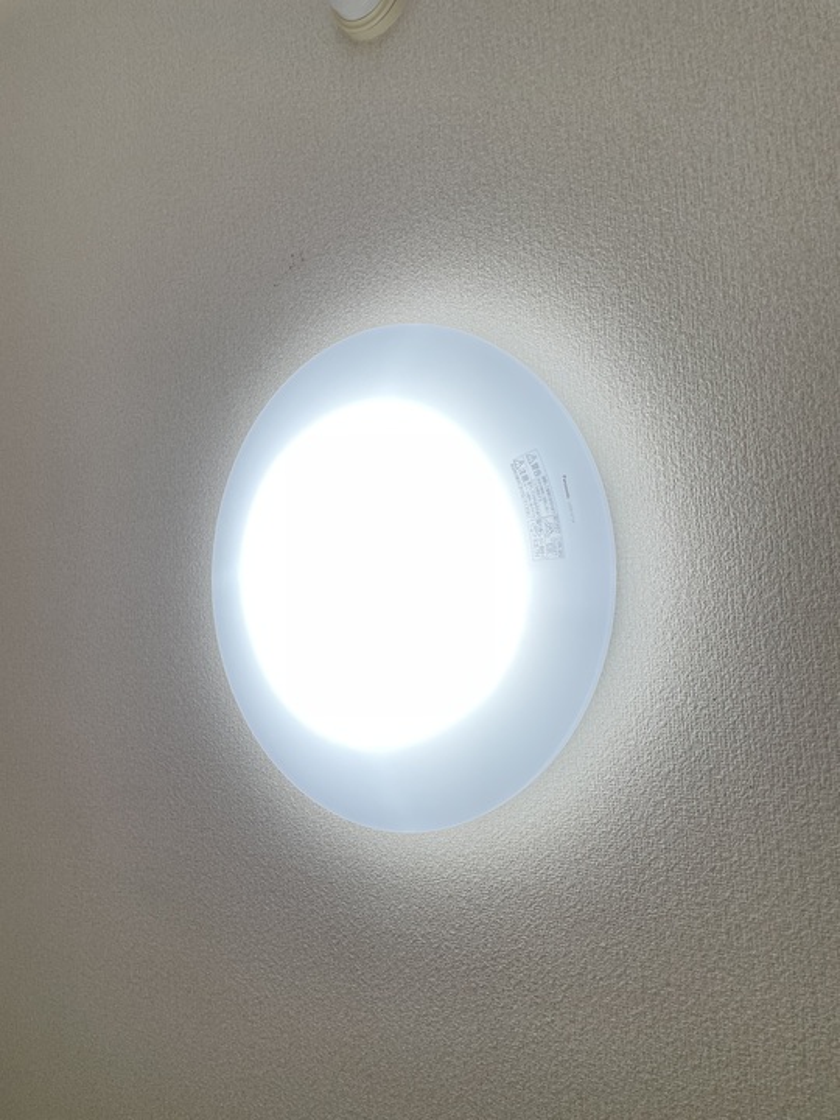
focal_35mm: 26
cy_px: 560
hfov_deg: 53.1
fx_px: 841
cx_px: 420
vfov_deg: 67.3
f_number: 1.6
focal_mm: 4.2
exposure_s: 1/237
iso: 32
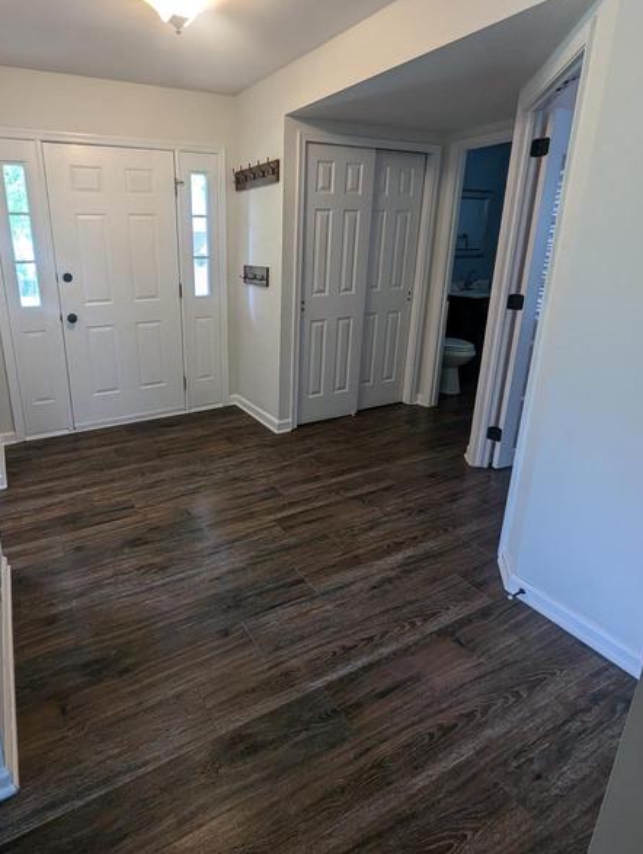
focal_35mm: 17
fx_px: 420
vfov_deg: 90.4
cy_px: 367
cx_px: 231
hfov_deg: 73.3
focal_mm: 1.95
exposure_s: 1/30
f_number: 2.2
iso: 93
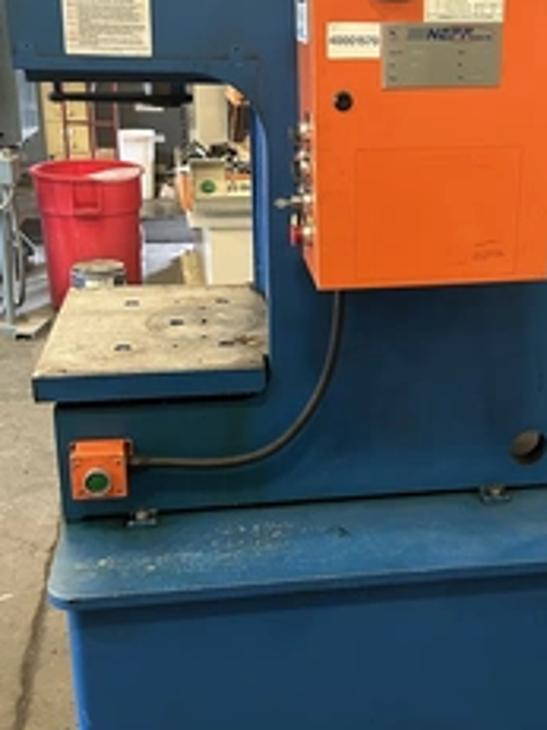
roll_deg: -0.9
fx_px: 949
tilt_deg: -18.6
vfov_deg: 42.1
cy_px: 344
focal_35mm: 45
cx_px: 376
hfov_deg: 31.8
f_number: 1.5
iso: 320
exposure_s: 1/60
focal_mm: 5.7
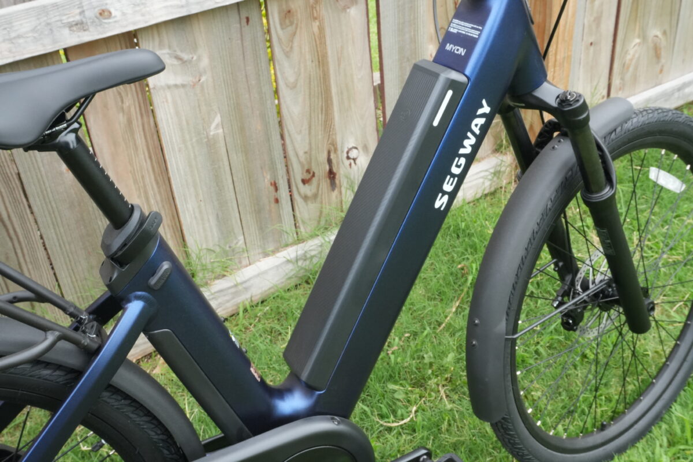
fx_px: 751
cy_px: 231
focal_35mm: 39
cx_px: 346
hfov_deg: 49.6
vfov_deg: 34.2
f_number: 16
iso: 1600
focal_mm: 26
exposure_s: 1/80
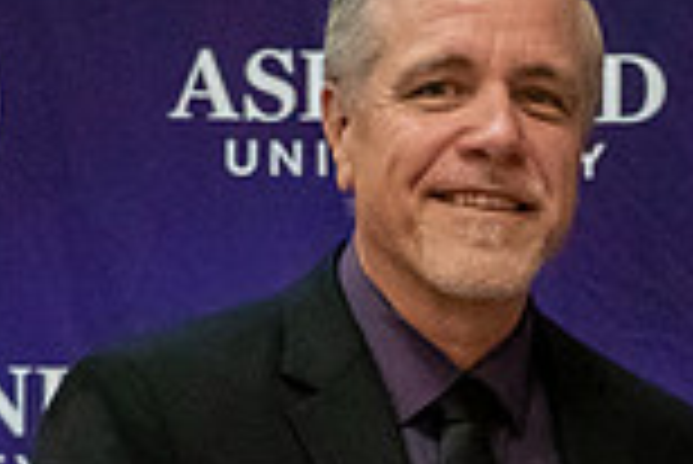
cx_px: 746
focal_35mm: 184
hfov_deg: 11.0
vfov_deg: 7.3
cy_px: 789
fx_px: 3545
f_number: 2.8
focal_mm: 32
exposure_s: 1/400
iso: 5000
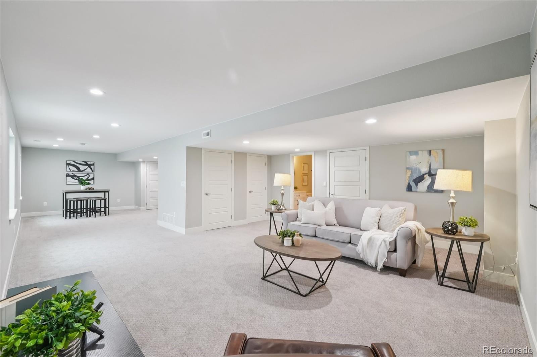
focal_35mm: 15
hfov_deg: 100.4
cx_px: 268
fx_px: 224
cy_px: 178
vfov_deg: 77.3
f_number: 8
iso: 800
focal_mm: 10
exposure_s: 1/5
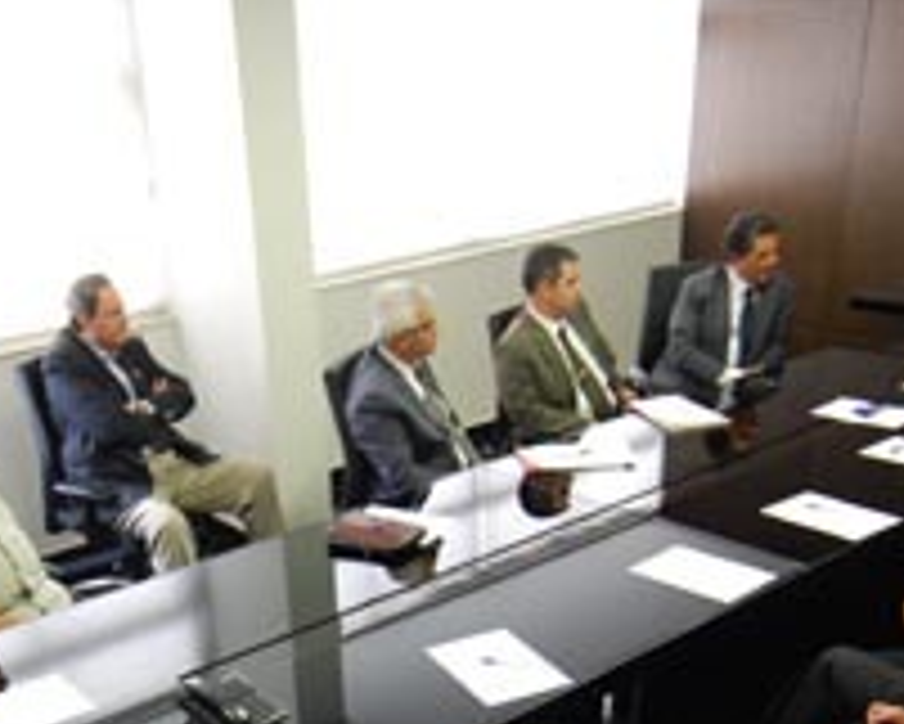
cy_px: 672
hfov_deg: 43.5
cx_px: 337
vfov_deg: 33.5
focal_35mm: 42
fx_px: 1124
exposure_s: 1/40
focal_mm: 12
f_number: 4
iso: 800
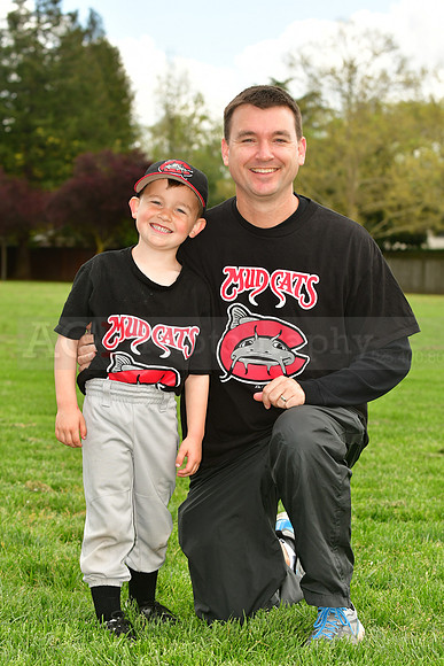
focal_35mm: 105
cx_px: 222
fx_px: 1941
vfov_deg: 19.5
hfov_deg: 13.0
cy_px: 333
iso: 200
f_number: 5
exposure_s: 1/500
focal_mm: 70
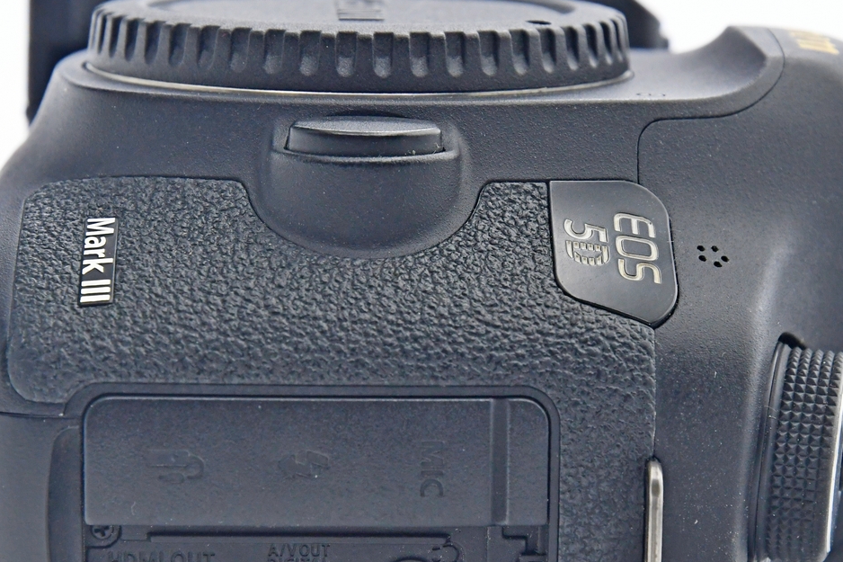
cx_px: 413
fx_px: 3933
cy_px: 352
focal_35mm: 168
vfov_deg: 8.2
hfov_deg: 12.2
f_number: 8
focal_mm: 70
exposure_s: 1/125
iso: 1250
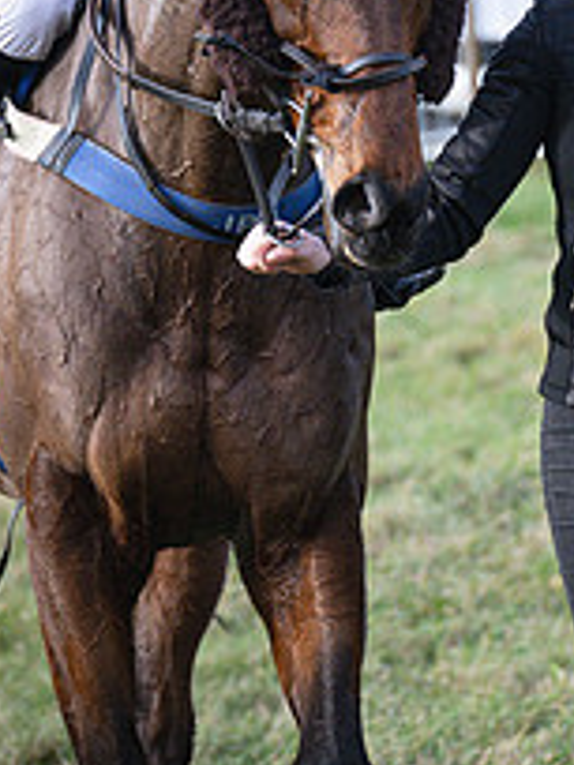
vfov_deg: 4.6
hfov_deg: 3.4
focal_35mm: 431
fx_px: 9529
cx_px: 482
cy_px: -142
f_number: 2.8
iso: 400
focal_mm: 77
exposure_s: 1/2000
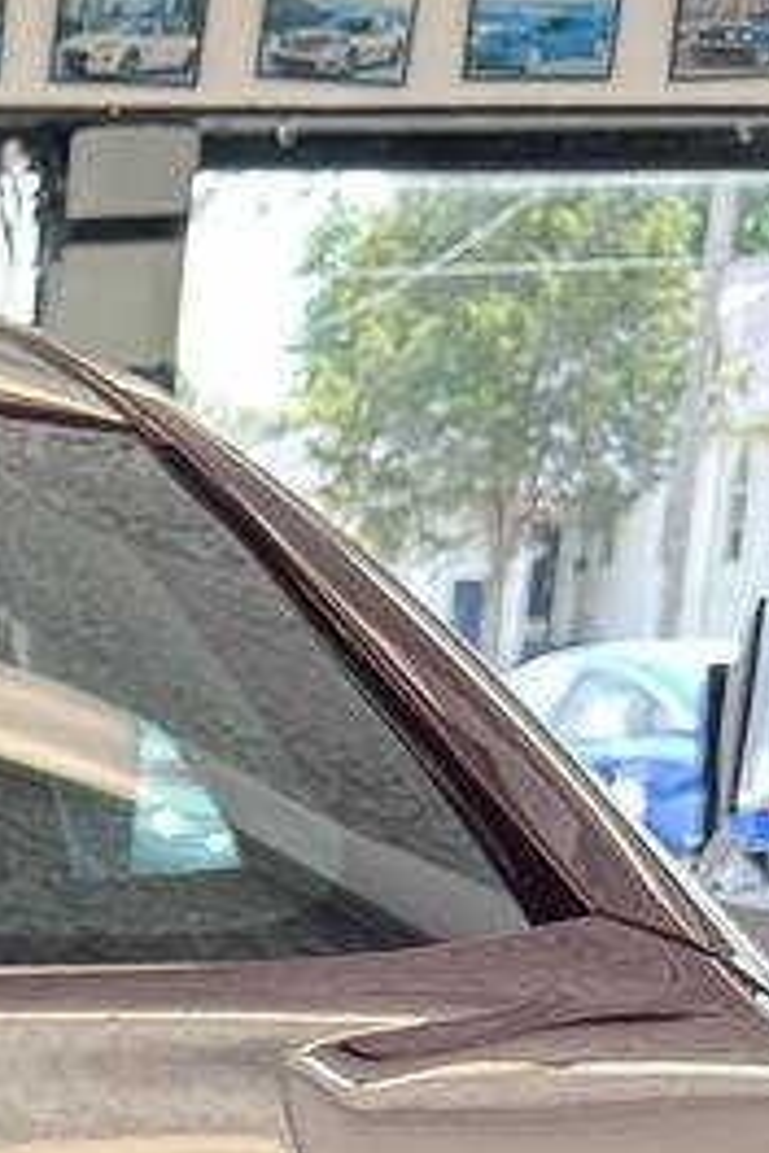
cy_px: 1944
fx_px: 3877
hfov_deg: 10.1
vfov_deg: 15.1
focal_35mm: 121
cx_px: -948
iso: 100
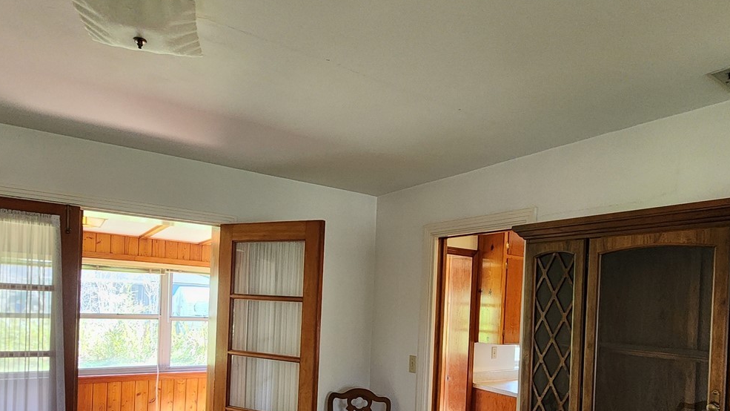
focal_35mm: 23
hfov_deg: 78.5
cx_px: 394
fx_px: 445
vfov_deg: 47.4
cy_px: 316
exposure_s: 1/40
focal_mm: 2.2
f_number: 2.2
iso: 320
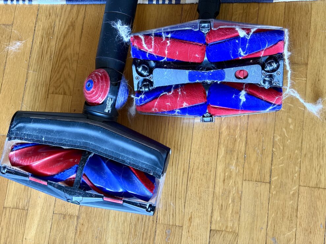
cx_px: 163
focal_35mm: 52
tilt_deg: -76.8
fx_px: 490
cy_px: 122
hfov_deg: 36.8
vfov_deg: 28.0
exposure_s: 1/30
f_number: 1.6
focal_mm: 5.96
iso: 320
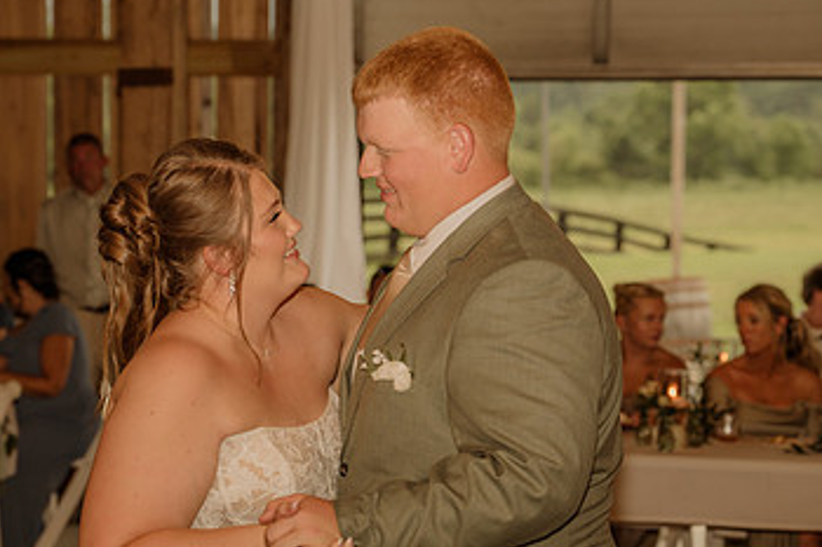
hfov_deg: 16.1
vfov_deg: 10.8
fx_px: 2898
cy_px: 320
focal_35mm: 127
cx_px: 309
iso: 500
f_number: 3.5
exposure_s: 1/200
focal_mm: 70
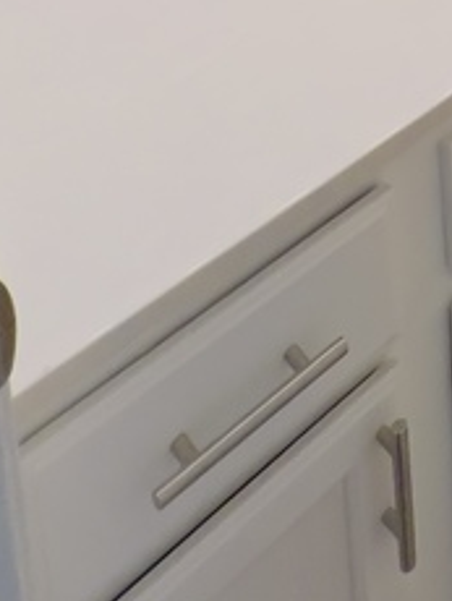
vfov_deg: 19.6
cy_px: -570
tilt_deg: -8.3
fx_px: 1060
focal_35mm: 61
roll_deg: -0.9
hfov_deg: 18.8
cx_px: 805
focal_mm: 1.57
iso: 64
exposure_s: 1/120
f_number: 1.8
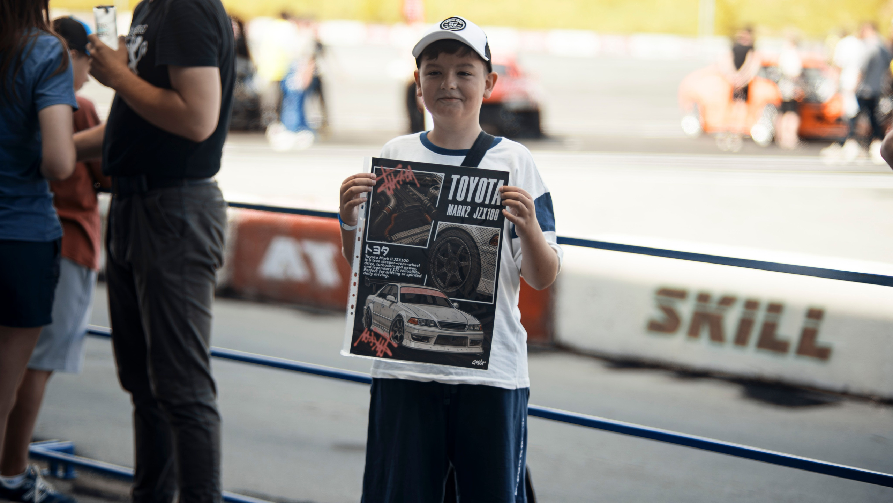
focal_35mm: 89
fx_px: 2109
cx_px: 446
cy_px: 252
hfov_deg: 23.9
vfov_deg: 13.6
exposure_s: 1/250
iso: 100
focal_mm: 85
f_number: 1.8
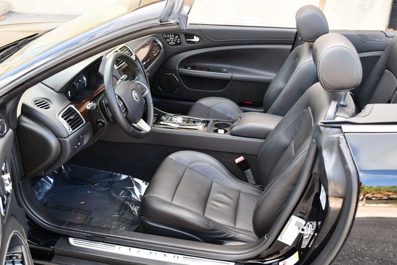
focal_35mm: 36
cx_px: 198
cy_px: 132
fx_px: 397
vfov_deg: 36.9
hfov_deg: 53.1
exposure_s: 1/250
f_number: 3.5
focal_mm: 18
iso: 500
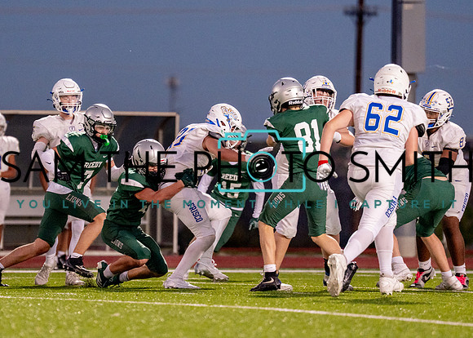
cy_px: 111
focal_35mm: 366
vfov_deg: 3.9
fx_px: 4917
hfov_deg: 5.5
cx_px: 173
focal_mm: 200
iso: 2000
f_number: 2.8
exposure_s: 1/1000
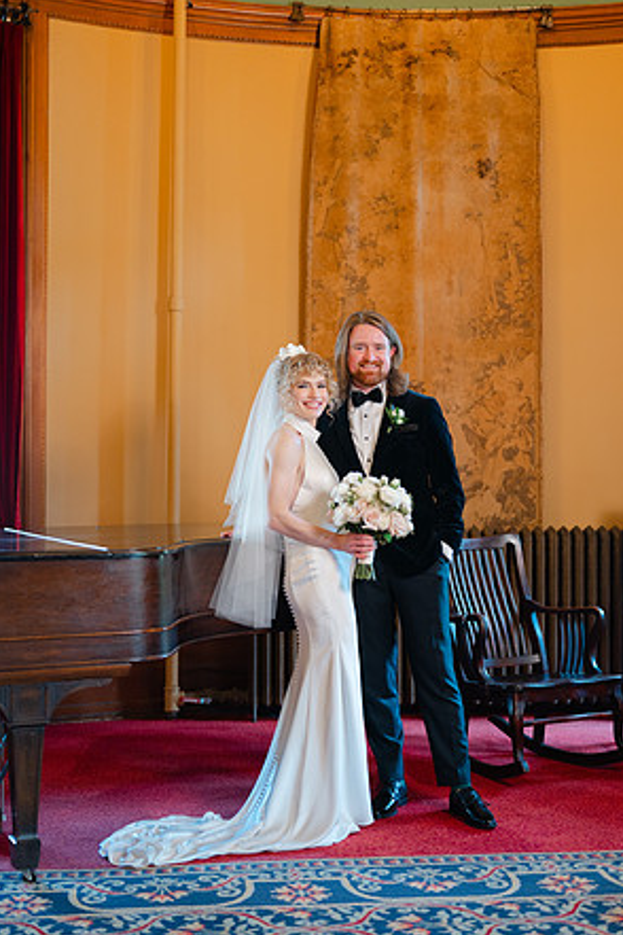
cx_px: 312
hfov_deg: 26.5
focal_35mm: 51
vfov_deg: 38.9
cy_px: 469
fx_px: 1324
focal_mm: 50
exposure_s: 1/80
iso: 400
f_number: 1.8
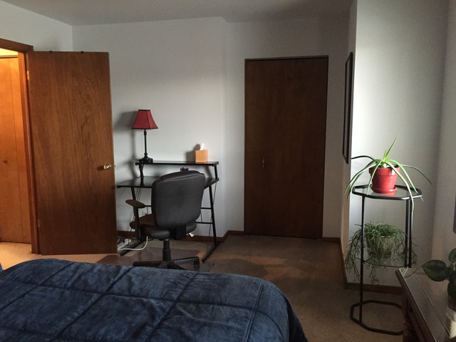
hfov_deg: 61.7
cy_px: 171
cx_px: 228
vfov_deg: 48.2
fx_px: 382
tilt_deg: -9.1
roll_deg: -0.8
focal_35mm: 29
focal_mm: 4.15
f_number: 2.2
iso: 320
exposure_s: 1/15
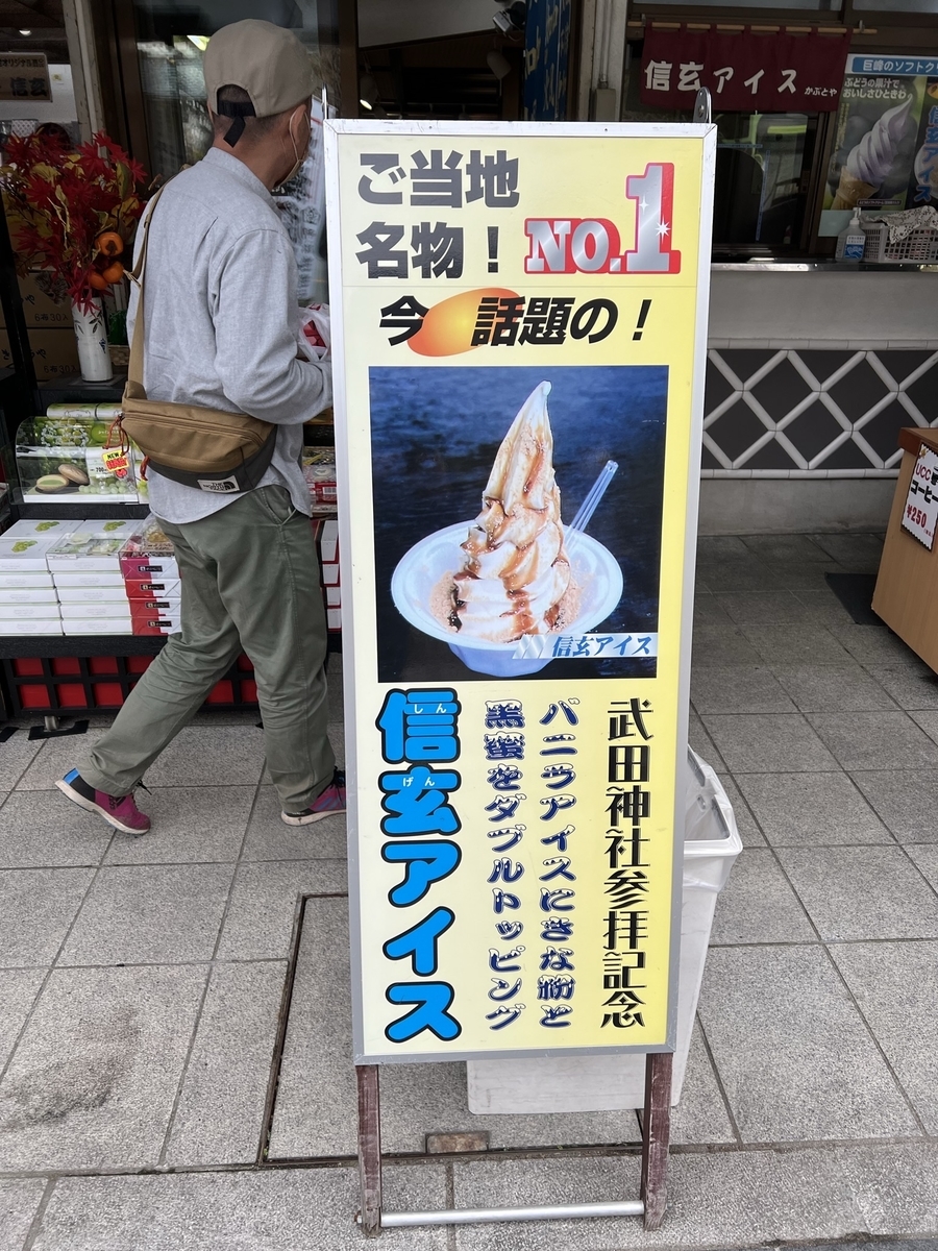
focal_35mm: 26
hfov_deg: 53.1
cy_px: 626
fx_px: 939
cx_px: 469
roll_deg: -0.7
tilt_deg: -23.3
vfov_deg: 67.3
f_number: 1.5
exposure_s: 1/569
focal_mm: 5.7
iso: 50
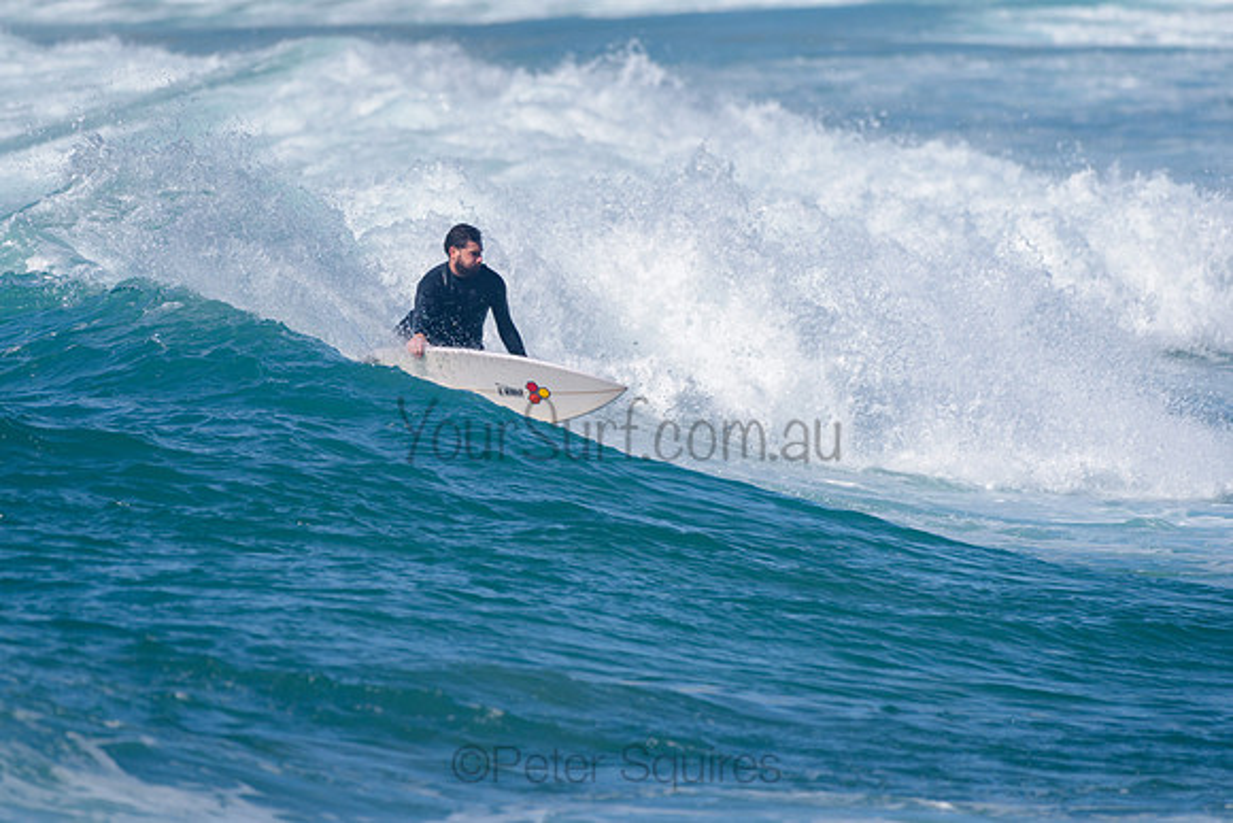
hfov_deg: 3.4
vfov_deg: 2.2
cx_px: 477
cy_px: 320
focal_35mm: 613
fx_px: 20992
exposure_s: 1/2000
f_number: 5.6
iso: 110
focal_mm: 500
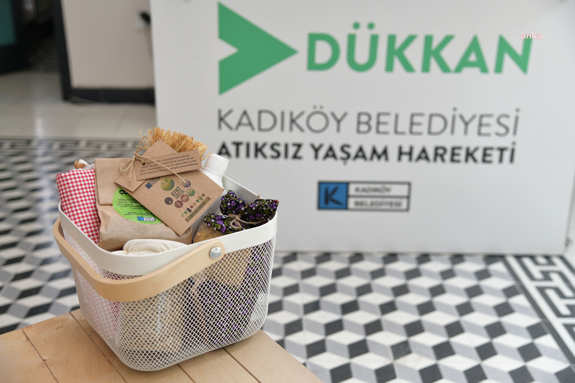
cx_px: 288
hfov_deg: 39.6
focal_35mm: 50
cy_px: 192
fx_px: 799
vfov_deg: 27.0
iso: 320
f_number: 4
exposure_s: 1/80
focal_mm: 50
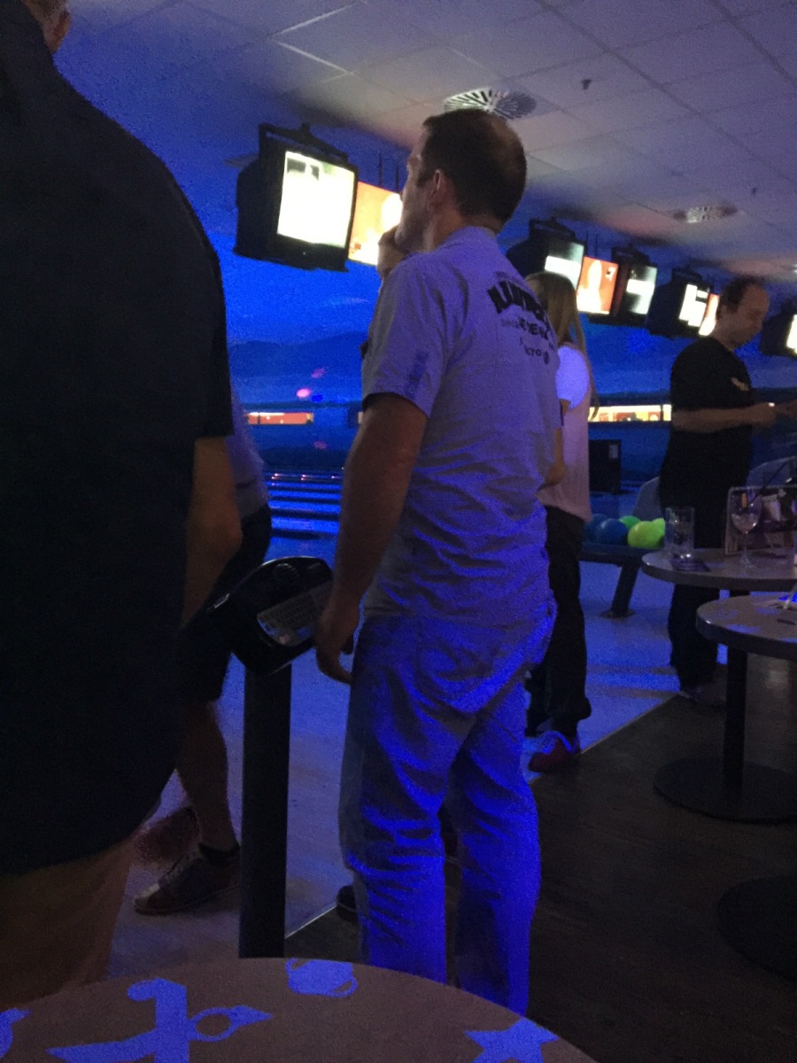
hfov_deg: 48.2
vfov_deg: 61.7
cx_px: 398
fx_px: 890
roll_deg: -0.1
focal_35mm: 29
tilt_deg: -5.9
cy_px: 532
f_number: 2.2
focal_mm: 4.15
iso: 500
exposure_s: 1/4
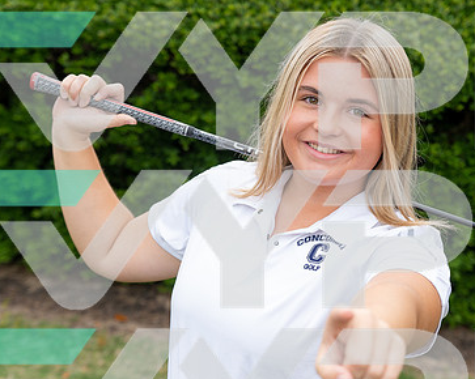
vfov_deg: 19.6
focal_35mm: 78
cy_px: 240
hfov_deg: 24.4
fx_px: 1096
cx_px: 297
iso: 100
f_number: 4
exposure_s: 1/250
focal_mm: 52
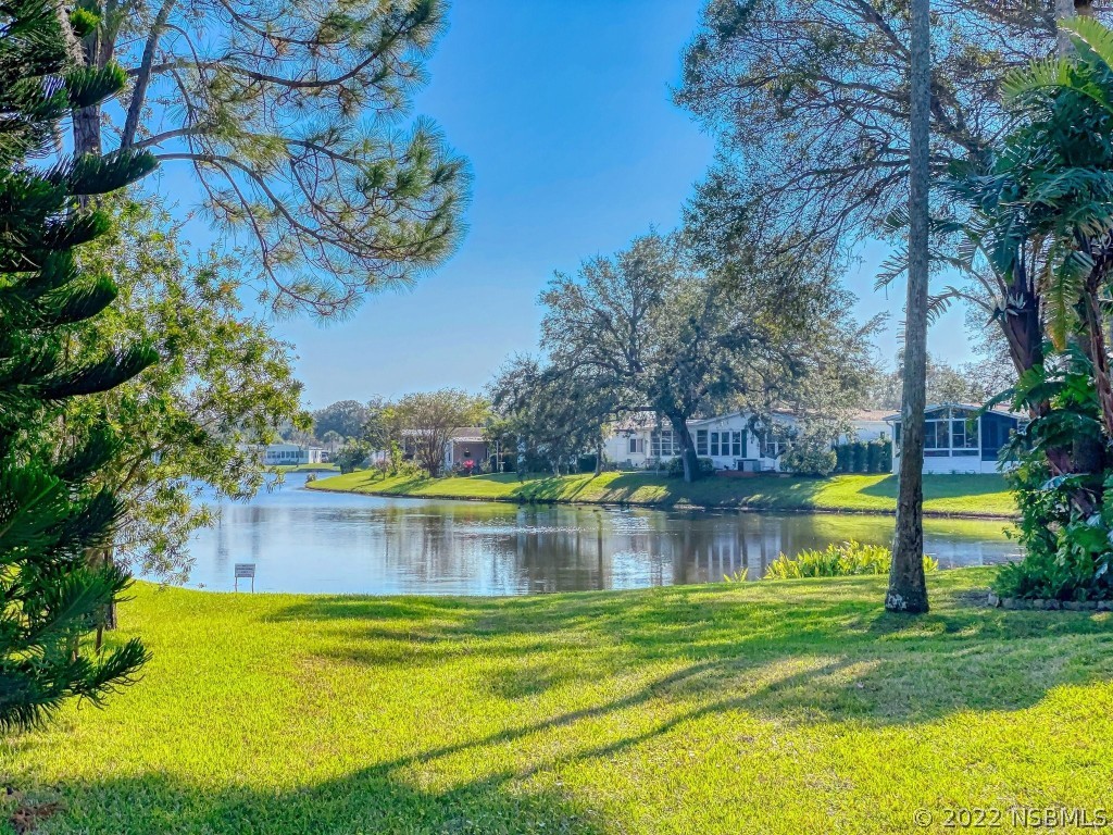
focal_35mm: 52
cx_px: 556
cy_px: 418
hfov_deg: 36.8
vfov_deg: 28.0
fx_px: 1672
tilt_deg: +1.2
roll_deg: +0.3
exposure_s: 1/3425
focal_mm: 6
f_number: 2
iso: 32
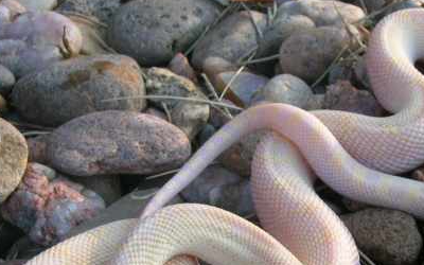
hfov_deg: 26.4
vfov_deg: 16.5
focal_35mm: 78
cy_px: 244
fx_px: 901
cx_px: 273
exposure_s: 1/45.4
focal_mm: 7.7
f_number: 5.4
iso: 50
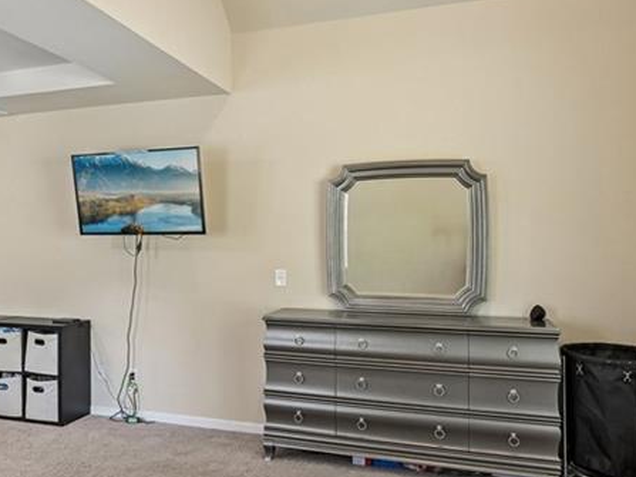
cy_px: 243
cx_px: 212
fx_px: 626
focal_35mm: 34
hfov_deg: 52.8
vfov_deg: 41.7
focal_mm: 15.5
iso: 800
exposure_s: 1/15
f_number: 8
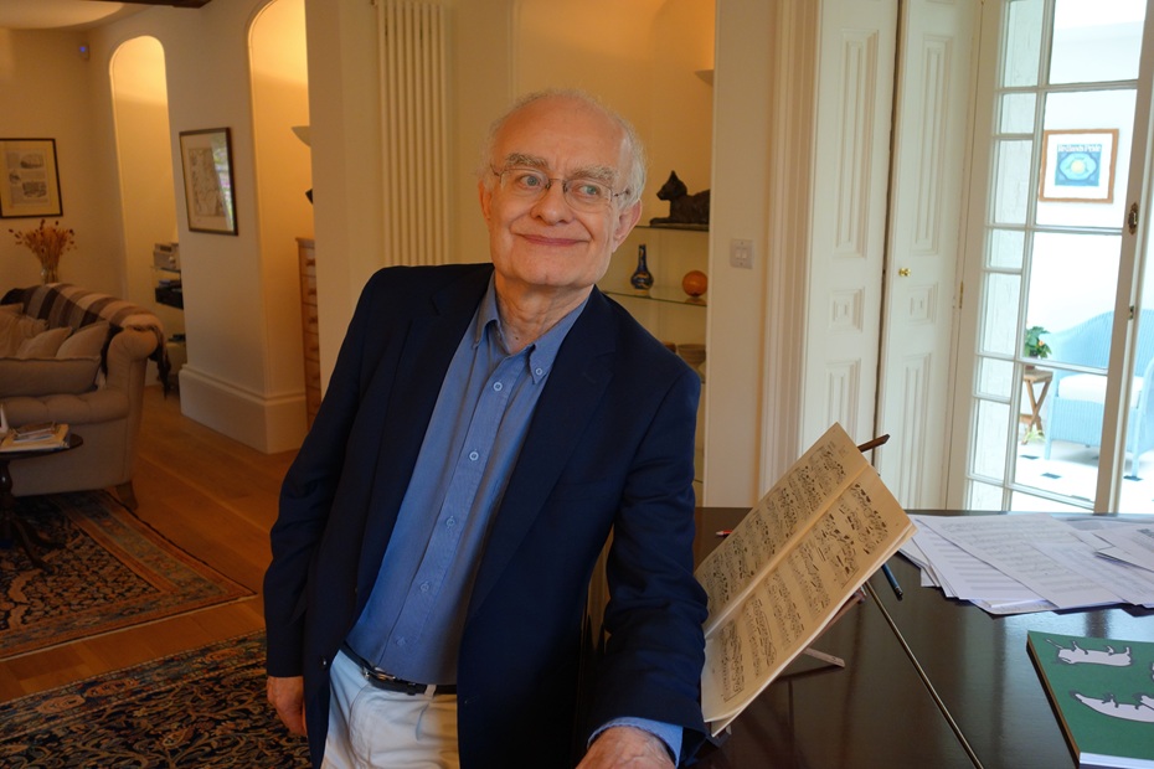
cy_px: 384
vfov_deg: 38.9
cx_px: 577
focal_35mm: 34
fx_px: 1090
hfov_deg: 55.8
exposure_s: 1/80
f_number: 2.8
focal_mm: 12.62
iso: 400
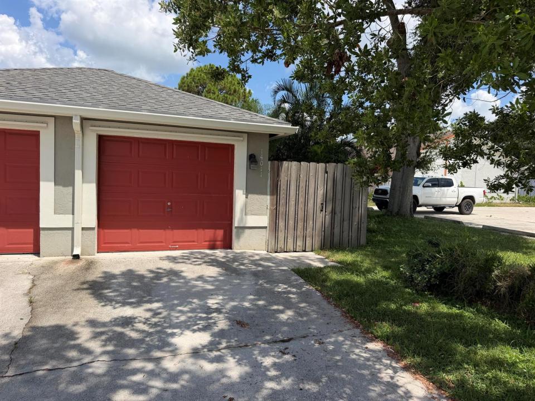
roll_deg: -1.4
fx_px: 371
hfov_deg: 71.6
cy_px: 200
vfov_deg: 56.8
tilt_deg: -2.9
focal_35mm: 24
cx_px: 268
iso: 80
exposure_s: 1/3584
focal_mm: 6.76
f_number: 1.78
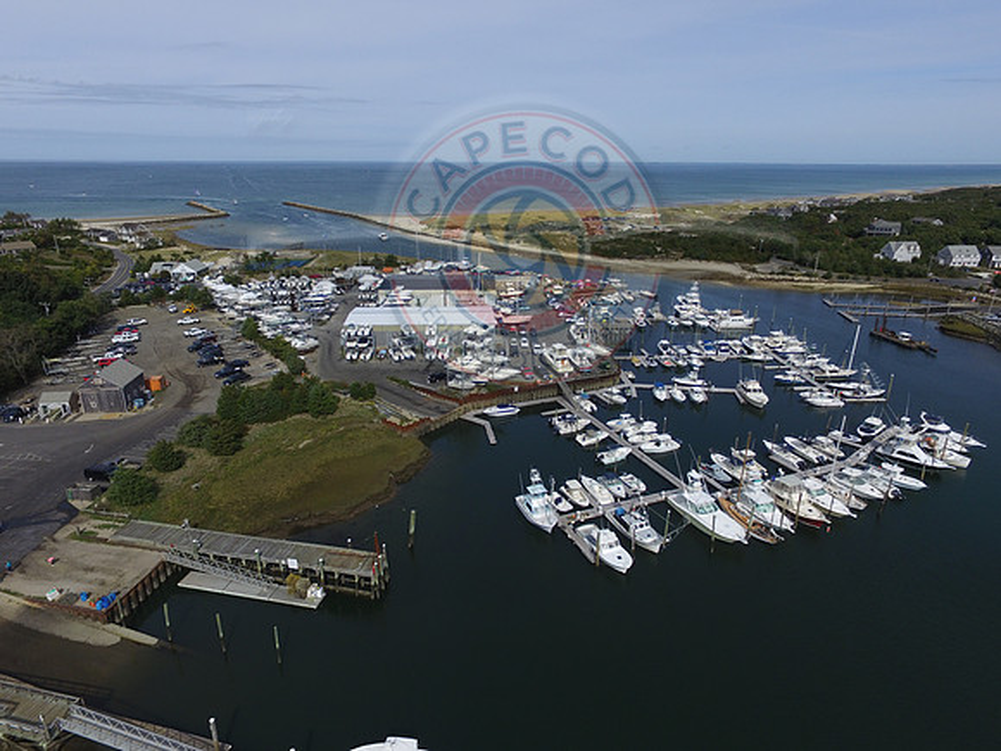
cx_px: 500
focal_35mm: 20
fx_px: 578
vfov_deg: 66.0
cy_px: 376
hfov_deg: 81.7
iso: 100
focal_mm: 3.61
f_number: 2.8
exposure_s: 1/1838
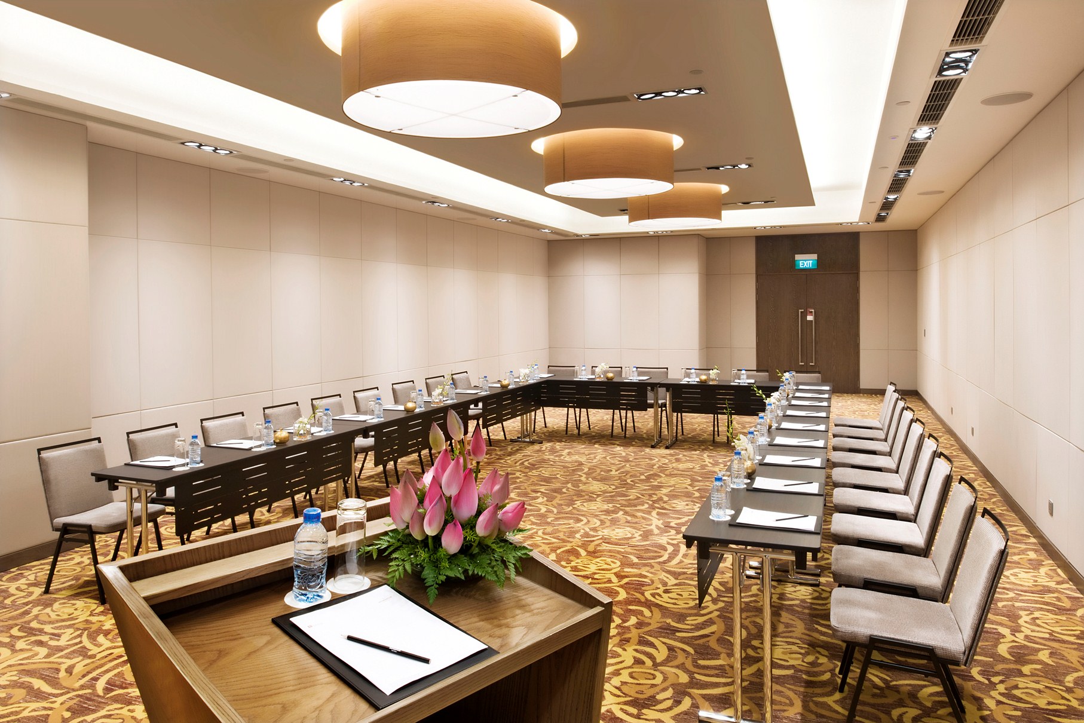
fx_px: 723
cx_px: 542
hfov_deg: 73.7
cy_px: 362
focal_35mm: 24
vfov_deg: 53.2
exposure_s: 6.6
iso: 50
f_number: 32
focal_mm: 24
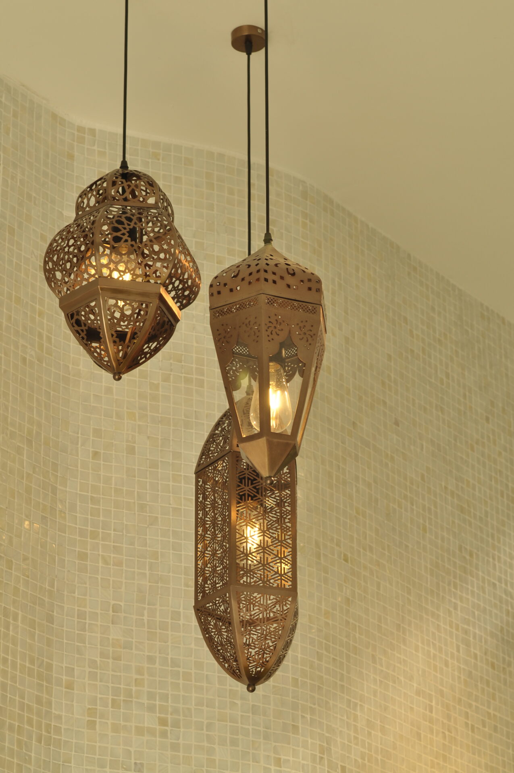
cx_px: 257
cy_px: 386
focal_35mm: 128
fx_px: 2738
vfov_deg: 16.1
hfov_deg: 10.7
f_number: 7.1
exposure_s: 1/125
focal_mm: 85
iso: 200
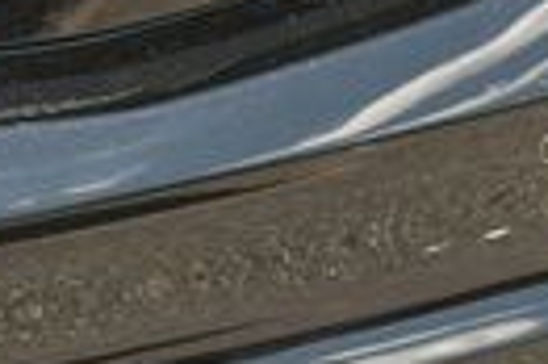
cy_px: -163
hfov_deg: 7.2
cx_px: -125
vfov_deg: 4.8
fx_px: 4318
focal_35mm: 284
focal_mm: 29
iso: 200
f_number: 6.3
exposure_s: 1/250
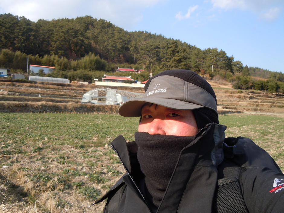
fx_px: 246
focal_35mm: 30
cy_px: 106
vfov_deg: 46.8
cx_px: 142
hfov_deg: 60.0
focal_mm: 5.4
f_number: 3.5
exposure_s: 1/500
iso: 100
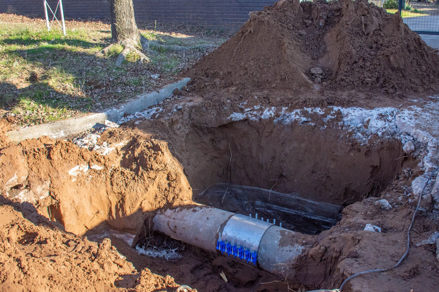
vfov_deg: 39.7
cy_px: 136
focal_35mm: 33
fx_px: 406
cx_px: 247
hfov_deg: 56.7
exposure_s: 1/2000
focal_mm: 18
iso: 1000
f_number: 4.5
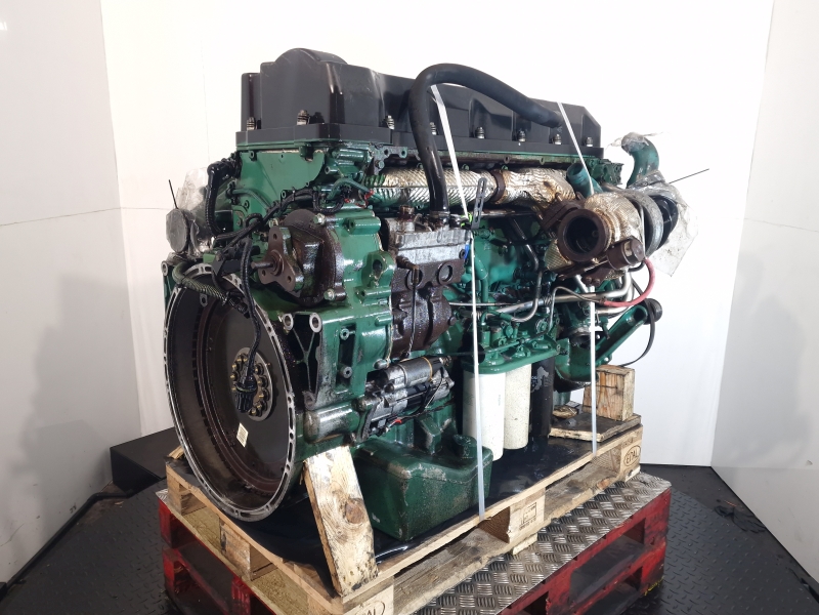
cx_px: 410
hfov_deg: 73.9
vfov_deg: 58.9
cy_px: 308
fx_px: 544
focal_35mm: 23
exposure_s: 1/50
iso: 100
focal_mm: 6.4
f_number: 1.8
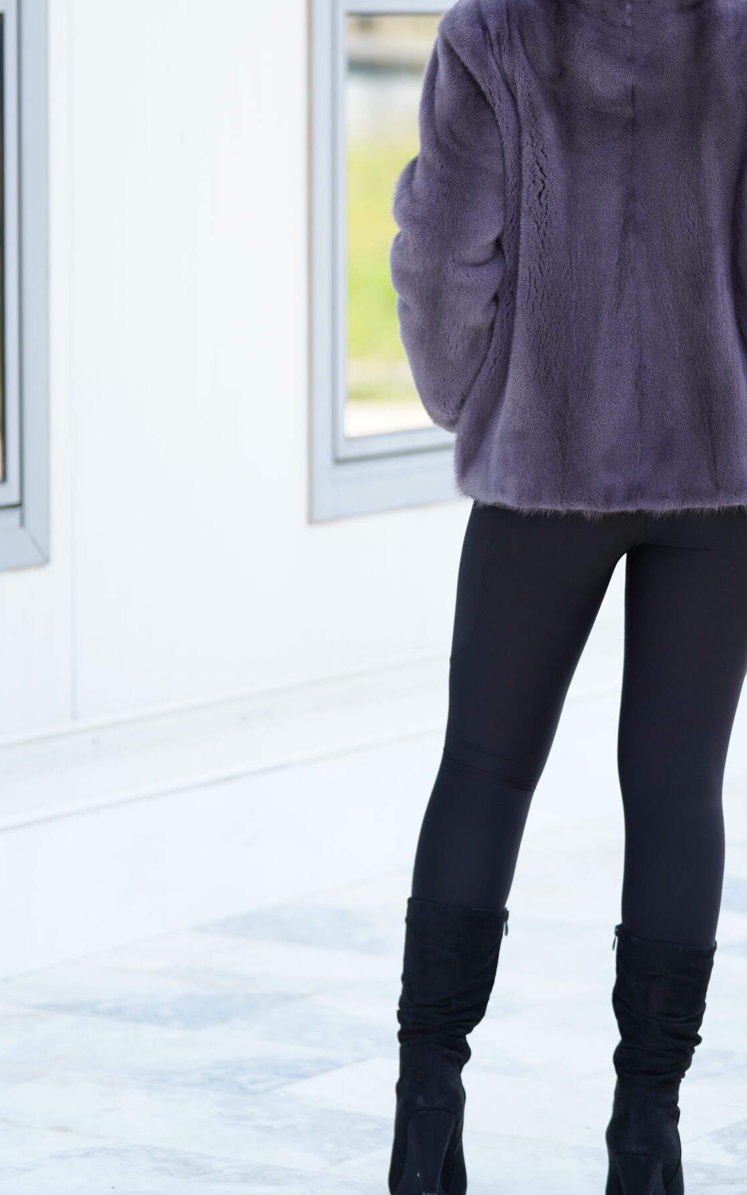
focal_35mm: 151
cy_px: 406
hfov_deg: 8.7
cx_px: 452
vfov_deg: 13.8
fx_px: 4919
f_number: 2.8
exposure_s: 1/250
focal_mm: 104
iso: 160
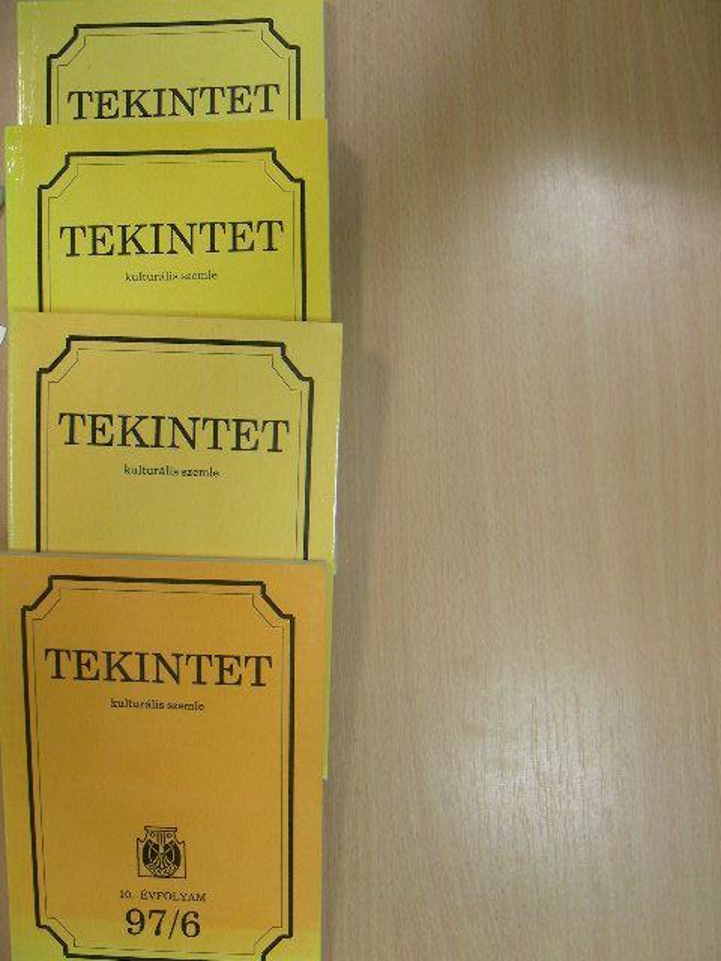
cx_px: 360
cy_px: 480
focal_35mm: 38
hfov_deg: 37.7
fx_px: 1055
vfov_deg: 49.0
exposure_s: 1/9.7
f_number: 3.5
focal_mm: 6.3
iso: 50
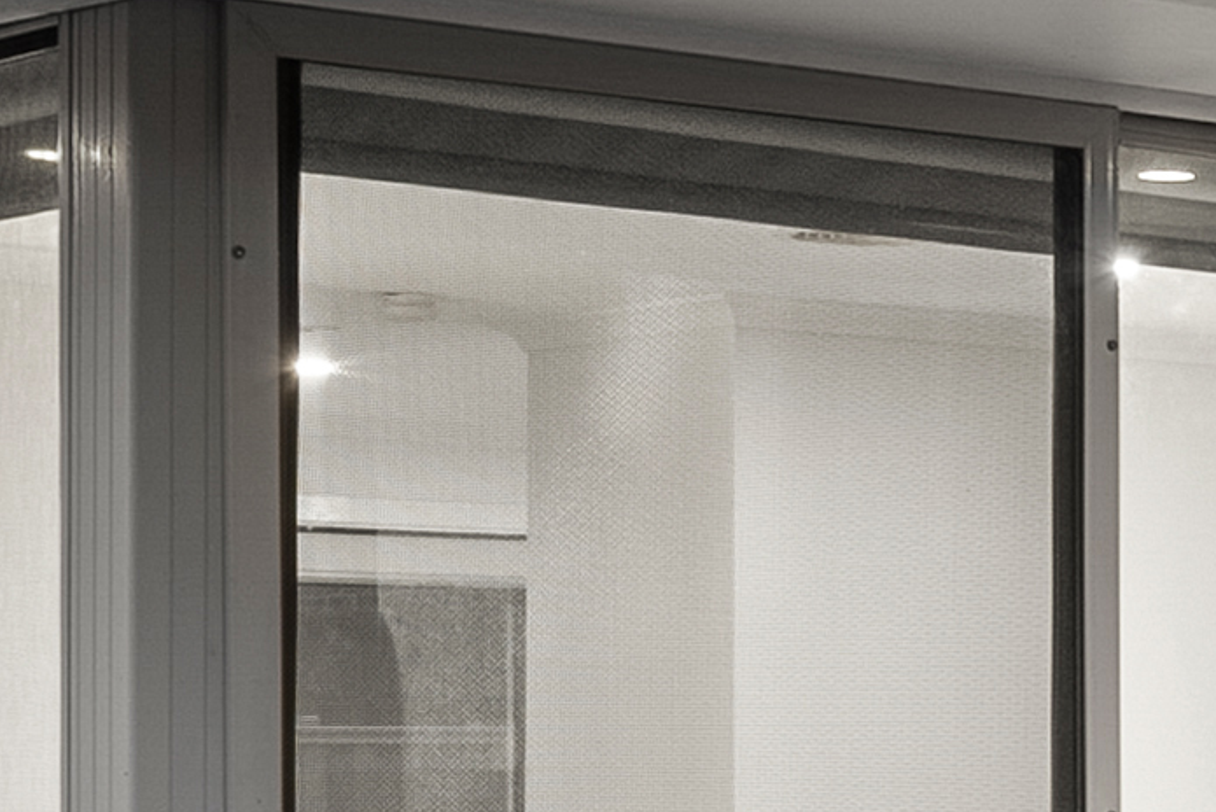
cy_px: 723
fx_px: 4122
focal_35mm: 122
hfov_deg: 15.4
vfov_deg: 11.2
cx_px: 1862
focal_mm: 20
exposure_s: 1.6
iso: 320
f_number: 7.1
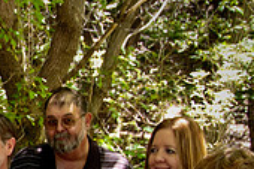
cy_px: 231
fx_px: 937
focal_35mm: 133
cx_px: -157
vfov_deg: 10.0
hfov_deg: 14.2
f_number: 3.8
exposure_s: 1/100
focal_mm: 26
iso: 400
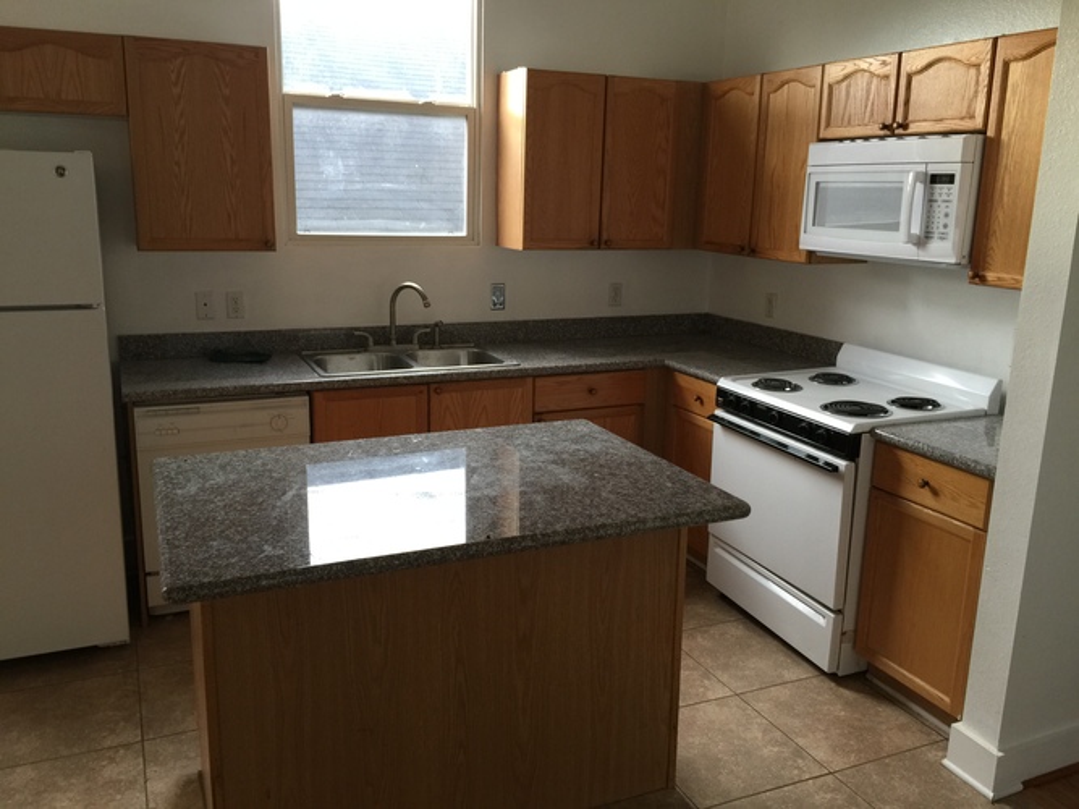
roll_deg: -1.1
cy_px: 404
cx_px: 540
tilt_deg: -14.4
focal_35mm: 29
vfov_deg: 48.2
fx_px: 904
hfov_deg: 61.7
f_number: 2.2
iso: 40
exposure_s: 1/30
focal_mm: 4.15
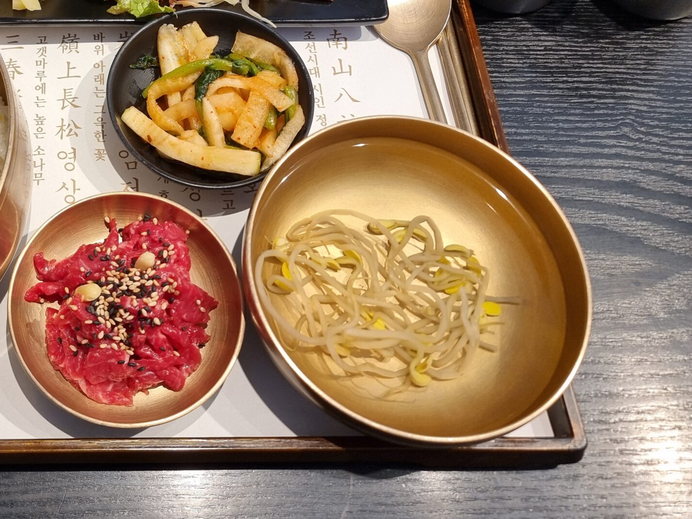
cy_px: 71
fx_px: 860
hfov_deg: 40.6
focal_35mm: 43
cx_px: 74
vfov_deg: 32.2
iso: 80
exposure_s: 1/120
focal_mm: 6.7
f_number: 1.8
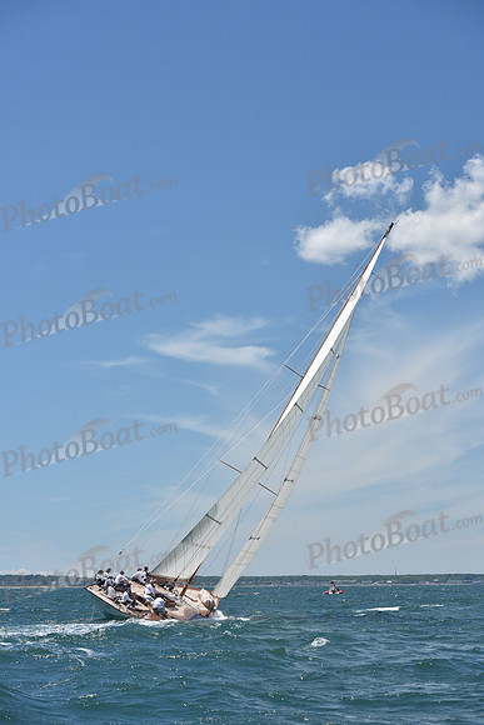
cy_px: 362
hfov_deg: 19.5
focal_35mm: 70
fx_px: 1411
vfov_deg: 28.8
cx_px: 242
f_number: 7.1
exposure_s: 1/800
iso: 320
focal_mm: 70
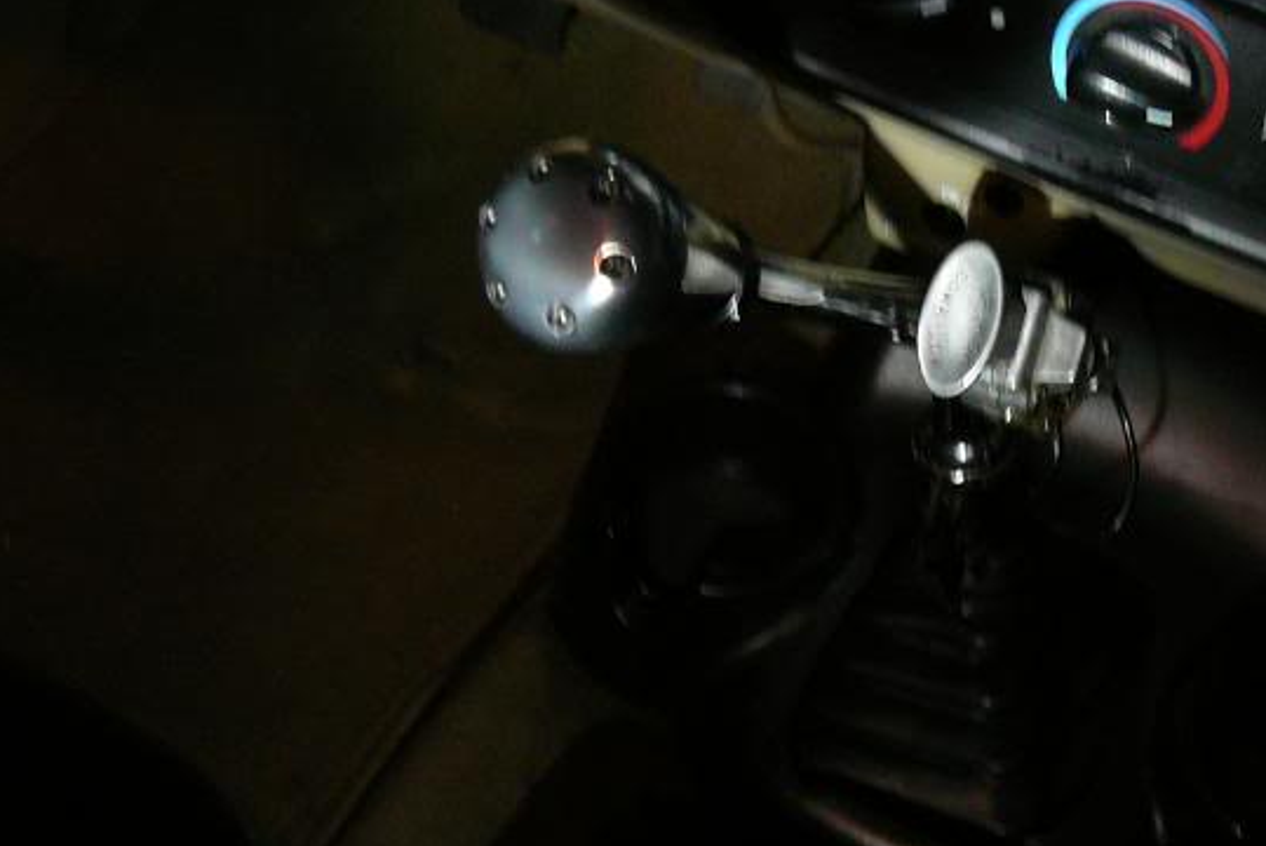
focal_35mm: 54
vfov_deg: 25.0
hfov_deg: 36.6
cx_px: 817
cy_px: 284
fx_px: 1900
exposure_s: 1/8
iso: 200
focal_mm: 5.2
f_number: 2.8
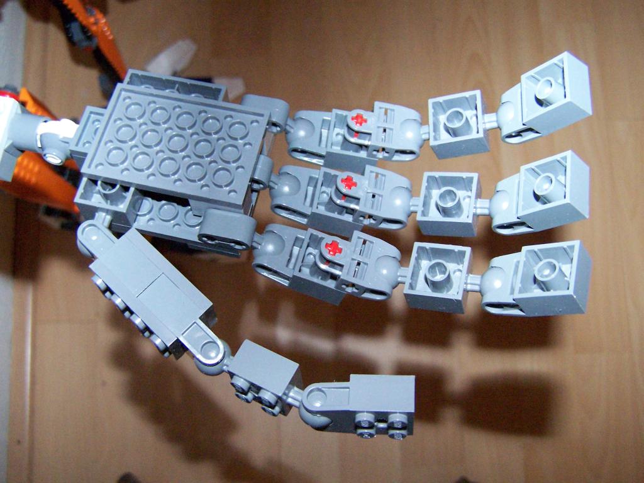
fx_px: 707
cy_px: 242
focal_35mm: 38
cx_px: 322
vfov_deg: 37.7
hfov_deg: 49.0
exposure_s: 1/45
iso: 400
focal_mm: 6.3
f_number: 3.2
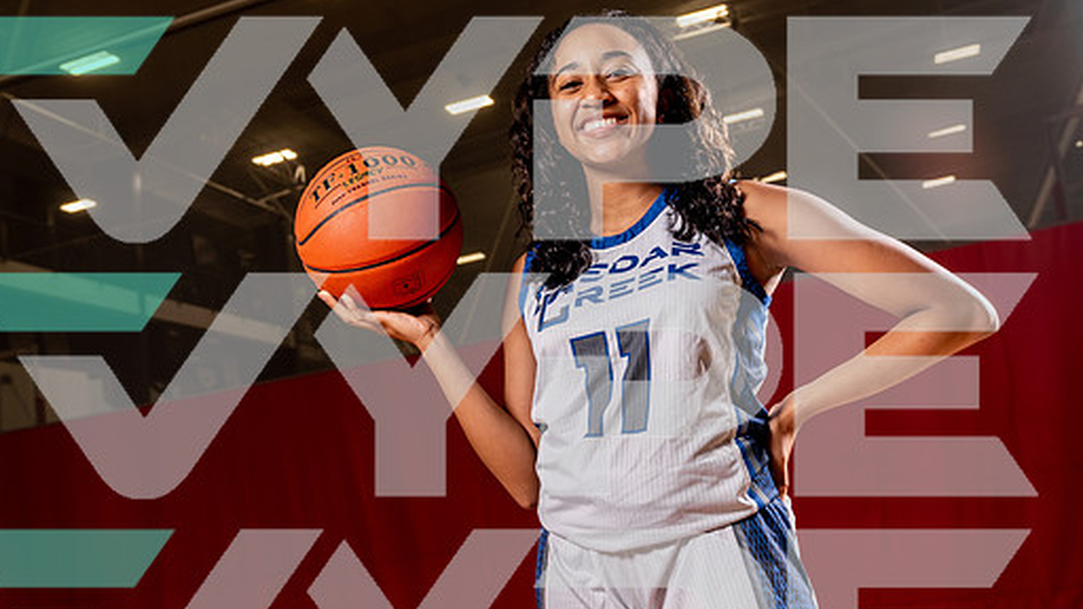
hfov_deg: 52.7
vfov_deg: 31.0
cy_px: 386
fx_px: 1091
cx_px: 499
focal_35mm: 38
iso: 100
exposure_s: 1/125
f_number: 6.3
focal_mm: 32
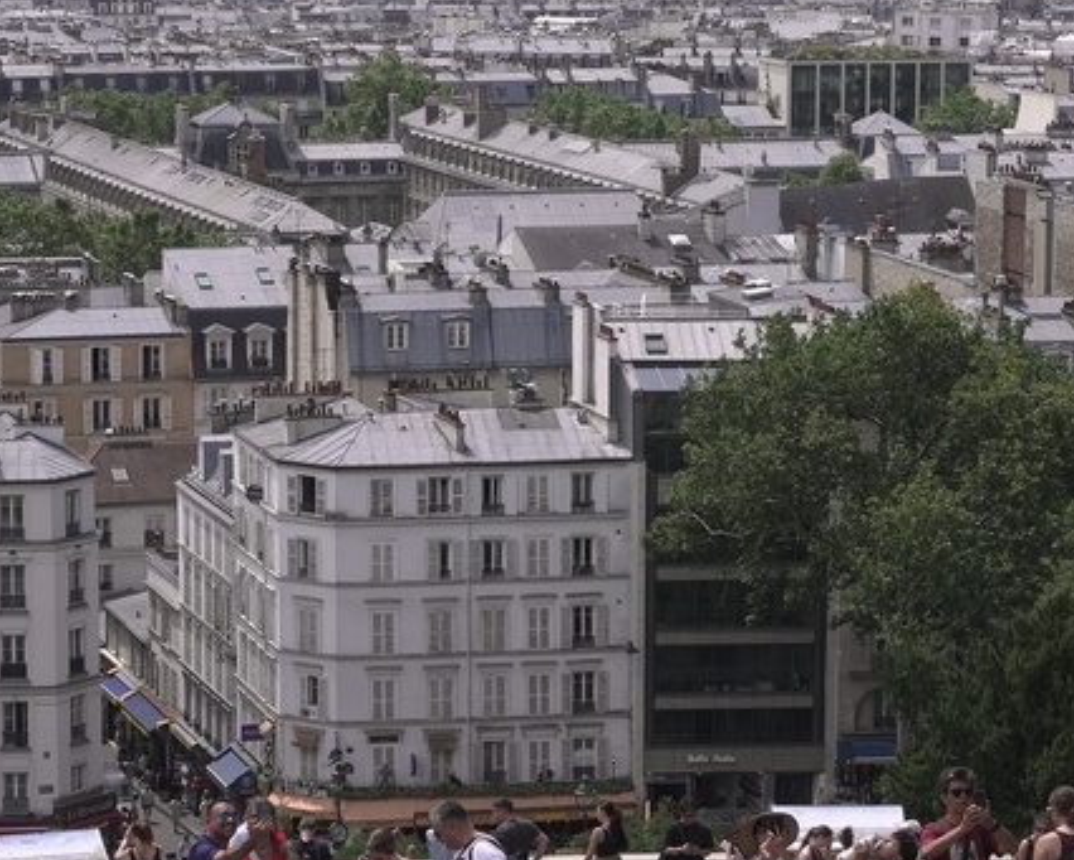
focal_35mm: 142
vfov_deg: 10.9
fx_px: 4515
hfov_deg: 13.6
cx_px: 590
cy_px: 463
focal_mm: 63
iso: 400
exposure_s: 1/400
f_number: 16
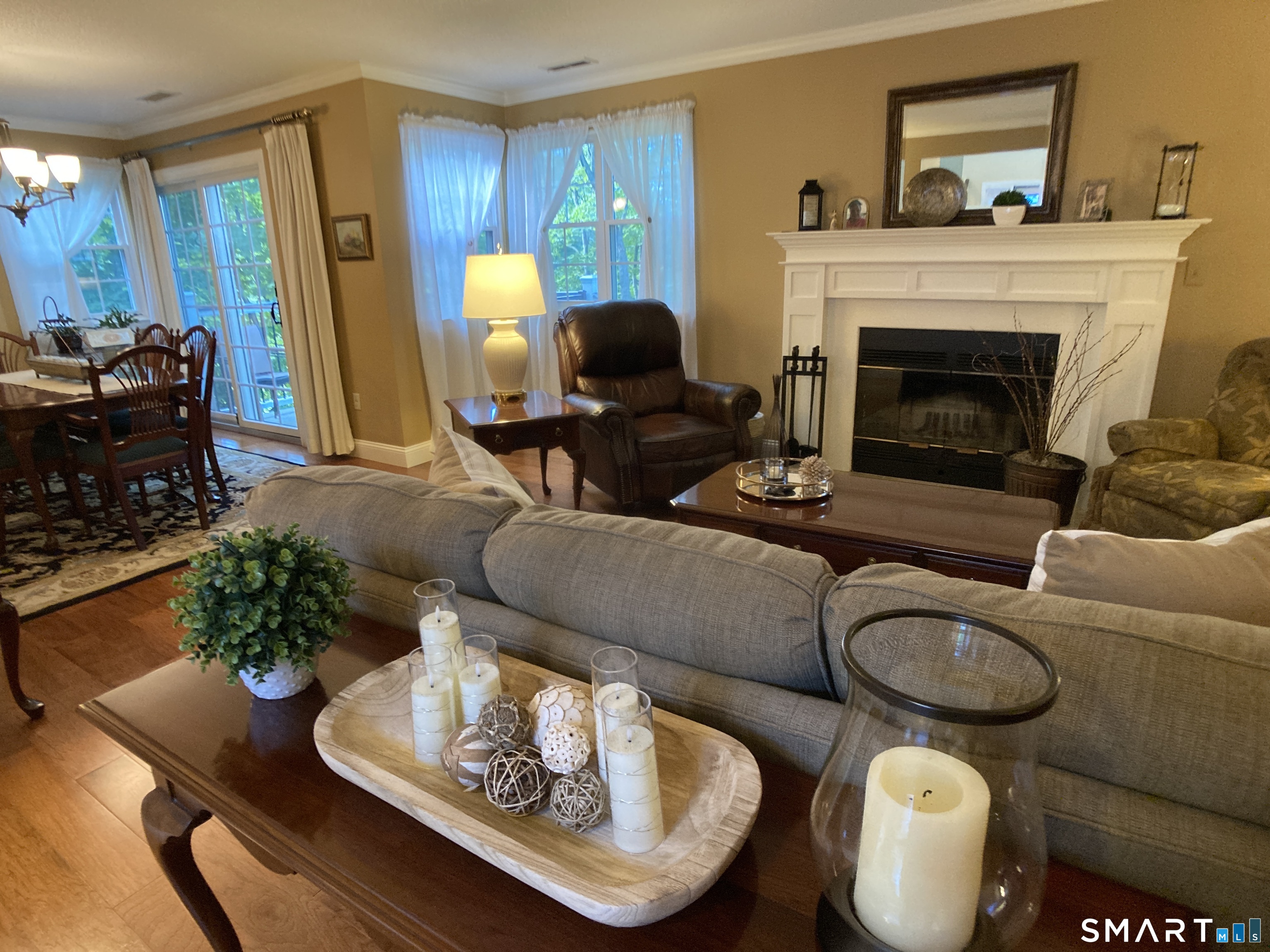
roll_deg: +0.8
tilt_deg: -17.6
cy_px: 476
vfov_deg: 49.7
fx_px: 1027
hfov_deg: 63.4
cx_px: 635
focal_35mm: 28
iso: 320
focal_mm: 3.99
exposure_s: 1/60
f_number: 1.8
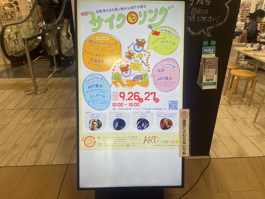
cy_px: 100
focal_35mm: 26
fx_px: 199
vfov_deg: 53.1
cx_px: 132
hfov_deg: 67.3
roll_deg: -0.5
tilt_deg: -24.5
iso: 50
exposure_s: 1/100
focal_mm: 4.2
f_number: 1.6
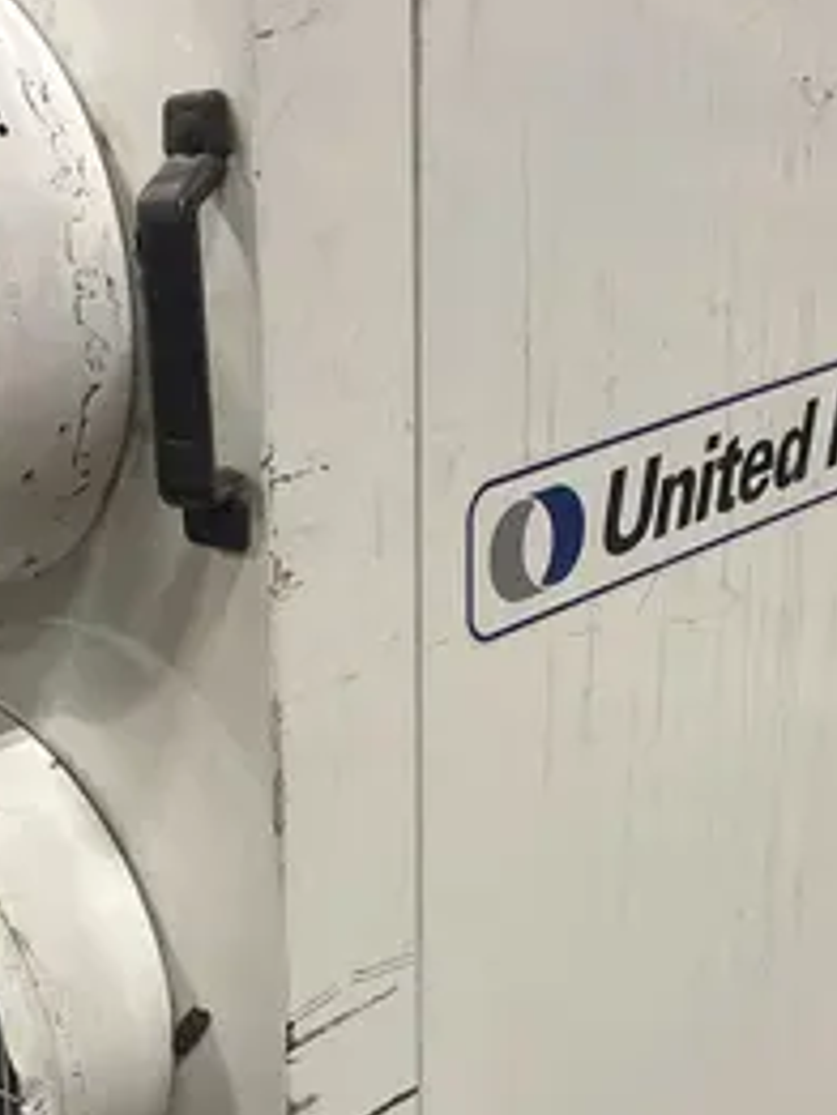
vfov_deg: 26.4
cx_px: 512
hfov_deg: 20.2
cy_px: 780
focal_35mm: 73
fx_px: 2352
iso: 100
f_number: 1.6
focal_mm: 5.96
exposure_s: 1/122
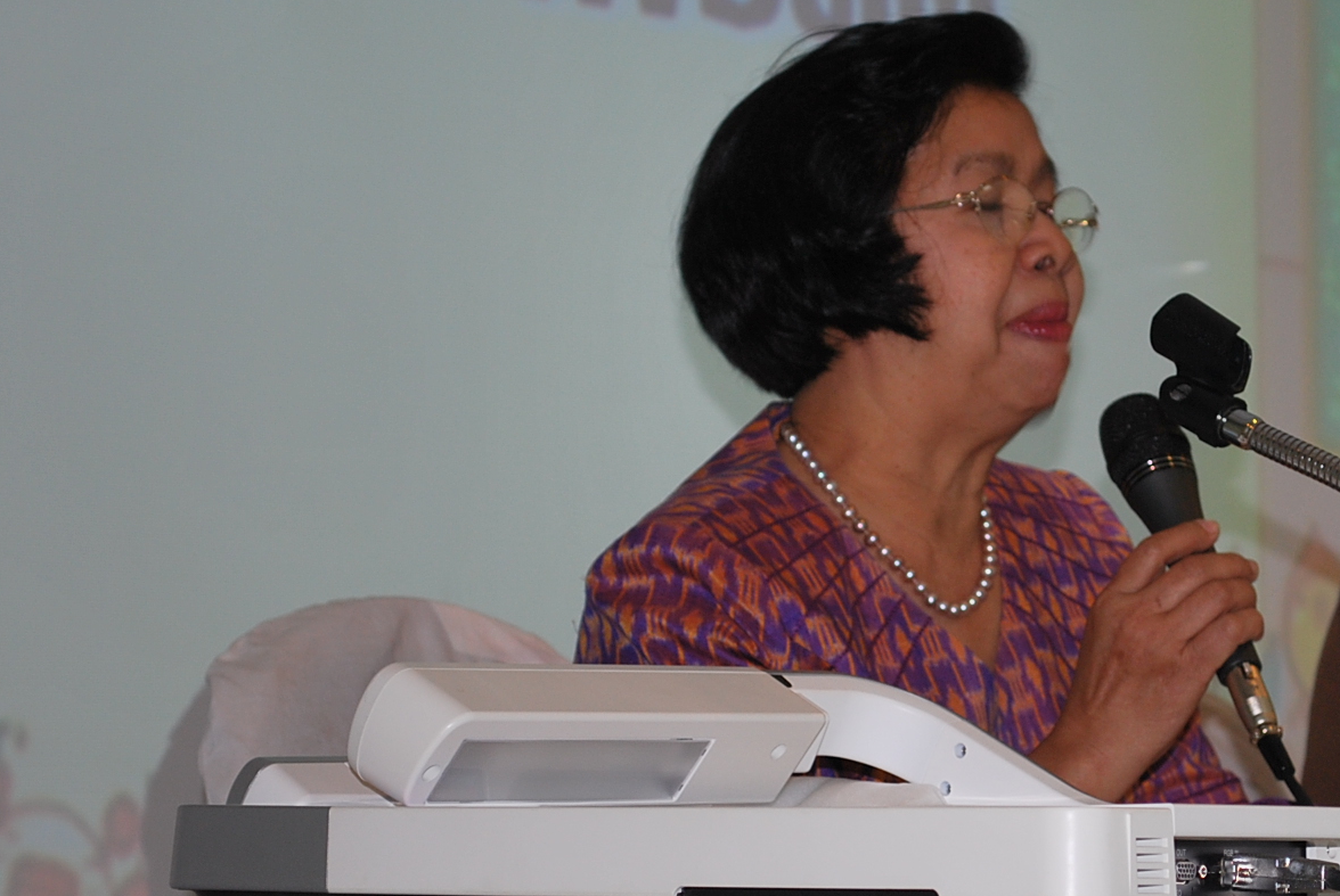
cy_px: 525
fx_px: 5061
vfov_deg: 10.1
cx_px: 974
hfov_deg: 15.0
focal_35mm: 136
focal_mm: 55
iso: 200
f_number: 5.6
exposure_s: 1/15
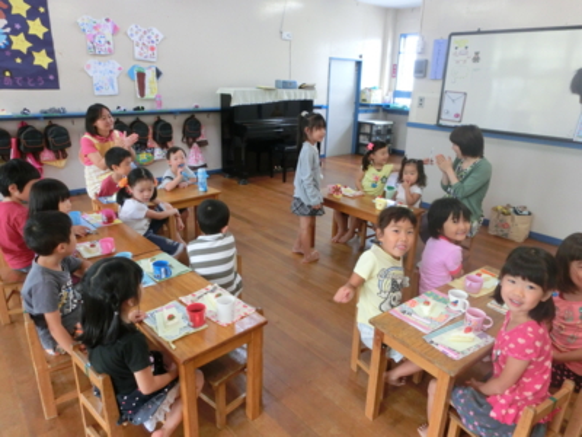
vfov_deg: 56.8
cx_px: 291
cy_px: 218
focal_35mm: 24
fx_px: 404
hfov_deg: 71.6
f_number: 3
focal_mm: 4.24
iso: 320
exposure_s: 1/125
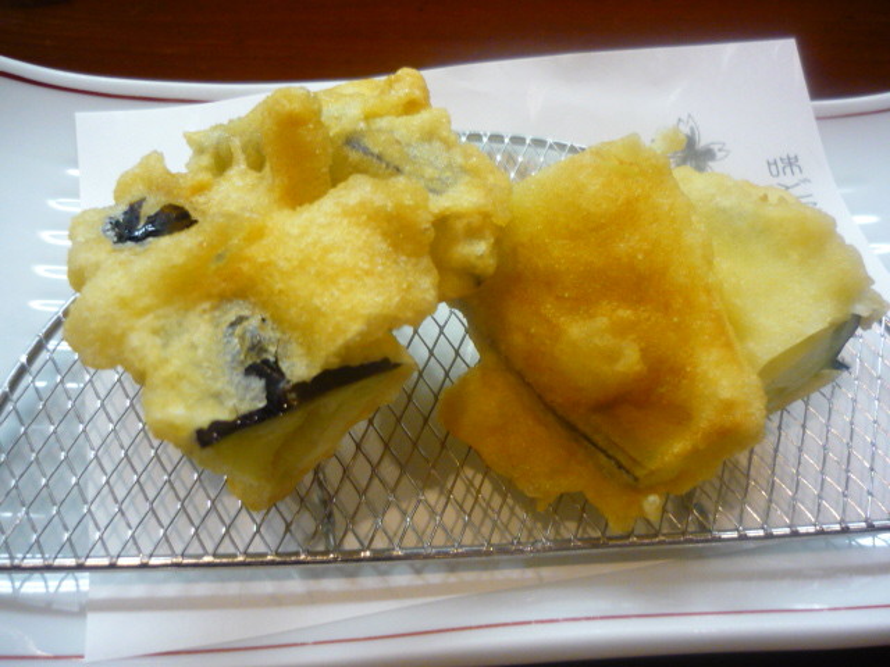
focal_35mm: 33
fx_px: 848
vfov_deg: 42.9
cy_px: 334
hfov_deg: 55.4
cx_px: 445
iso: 320
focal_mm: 5.5
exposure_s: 1/30
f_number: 2.8
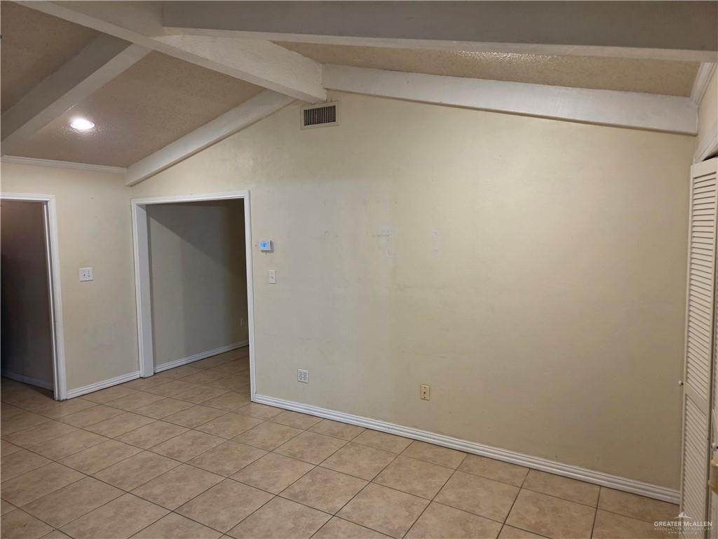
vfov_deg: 58.9
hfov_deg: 73.9
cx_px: 359
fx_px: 477
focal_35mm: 23
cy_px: 270
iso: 640
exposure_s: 1/120
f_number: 1.8
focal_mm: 5.4
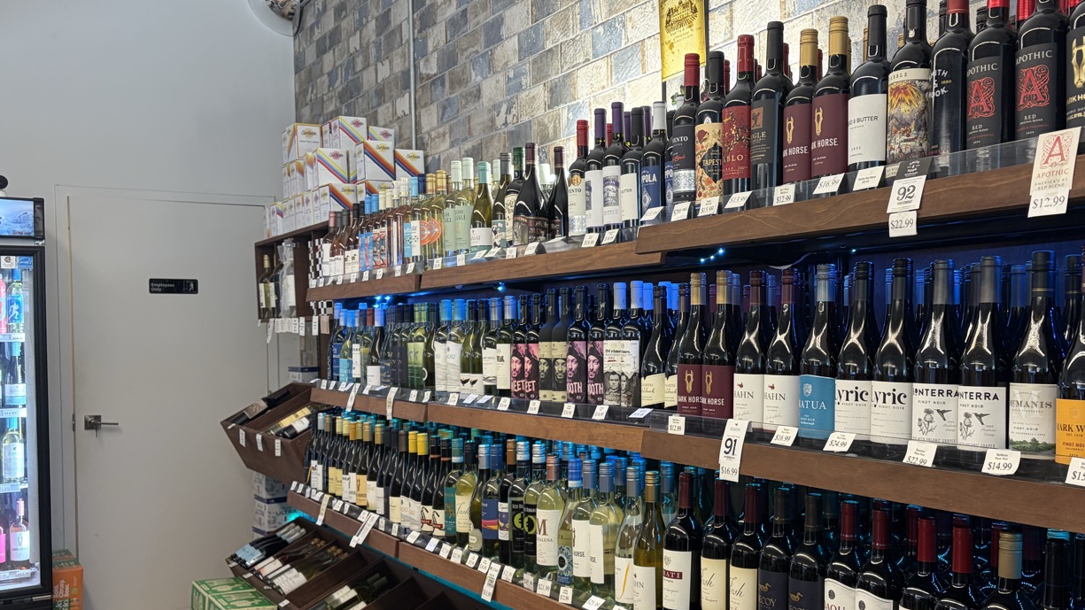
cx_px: 692
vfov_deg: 32.0
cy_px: 335
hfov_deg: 53.3
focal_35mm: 37
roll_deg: +1.6
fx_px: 1064
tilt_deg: +0.5
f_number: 1.6
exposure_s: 1/60
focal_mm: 5.96
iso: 100
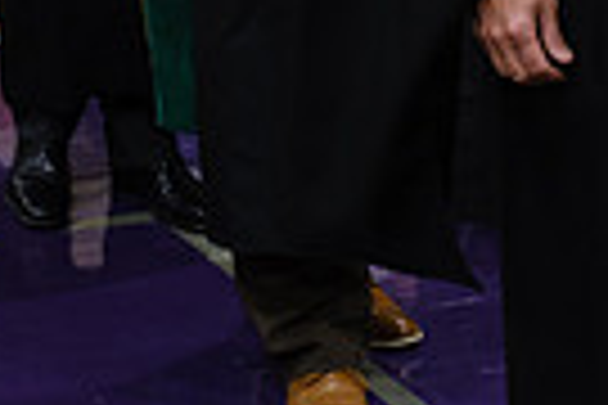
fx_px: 3057
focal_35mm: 181
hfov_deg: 11.4
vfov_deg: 7.3
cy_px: -448
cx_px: 338
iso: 1250
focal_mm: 28.3
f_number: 3.2
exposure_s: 1/100
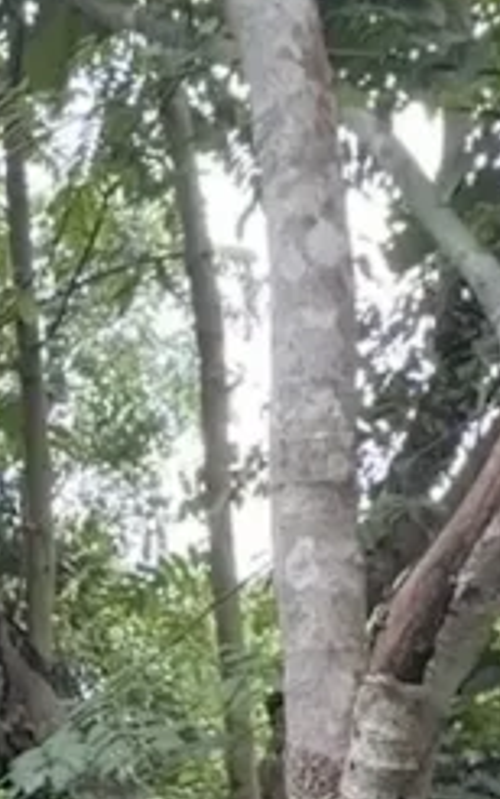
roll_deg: -2.3
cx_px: -166
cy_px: 1147
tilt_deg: +4.4
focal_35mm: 87
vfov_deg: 20.8
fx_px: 1895
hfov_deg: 14.4
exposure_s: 1/121
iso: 64
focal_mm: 2.22
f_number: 2.2
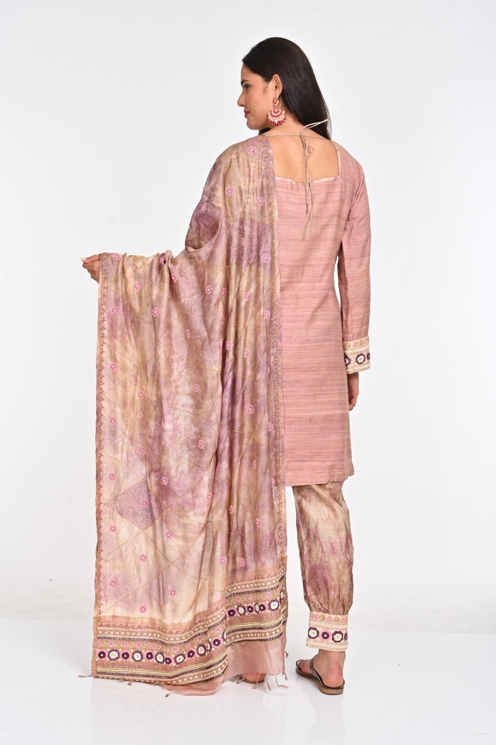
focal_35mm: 53
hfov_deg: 25.5
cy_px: 372
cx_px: 248
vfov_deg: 37.5
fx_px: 1097
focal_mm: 53
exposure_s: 1/160
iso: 320
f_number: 8
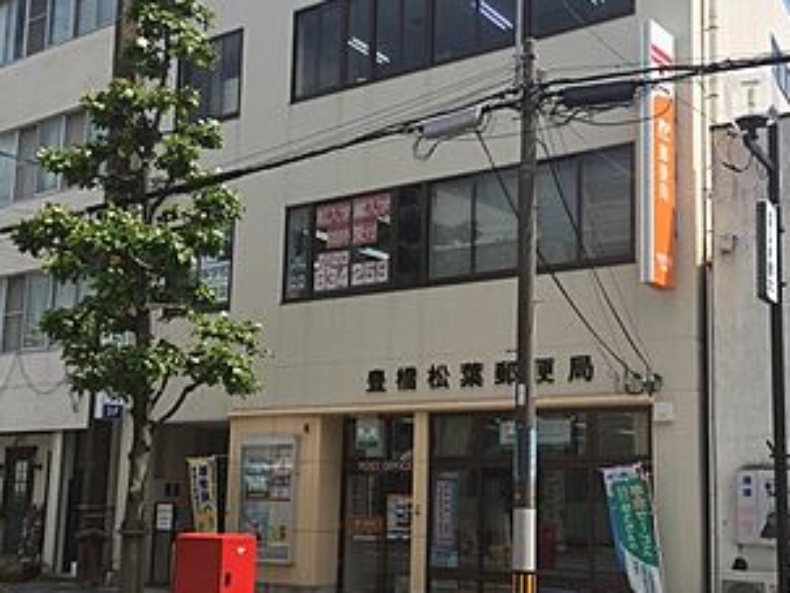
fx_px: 982
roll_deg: -1.7
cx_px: 458
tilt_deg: +10.5
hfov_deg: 43.7
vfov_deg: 33.6
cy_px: 350
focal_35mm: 43
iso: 32
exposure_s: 1/1799
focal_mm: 4.15
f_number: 2.2
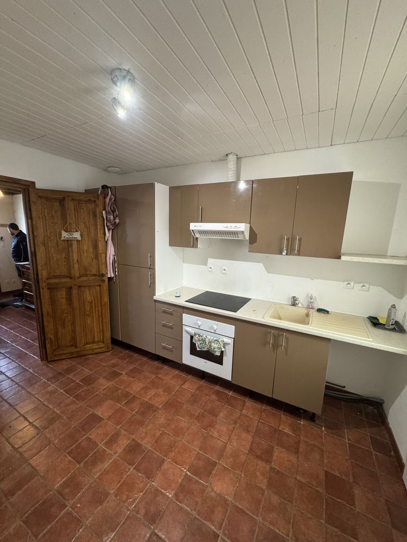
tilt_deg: -8.7
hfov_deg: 85.7
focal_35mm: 14
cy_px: 271
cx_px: 204
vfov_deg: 102.1
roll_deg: -0.8
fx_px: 219
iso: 500
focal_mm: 2.22
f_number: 2.2
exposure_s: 1/60
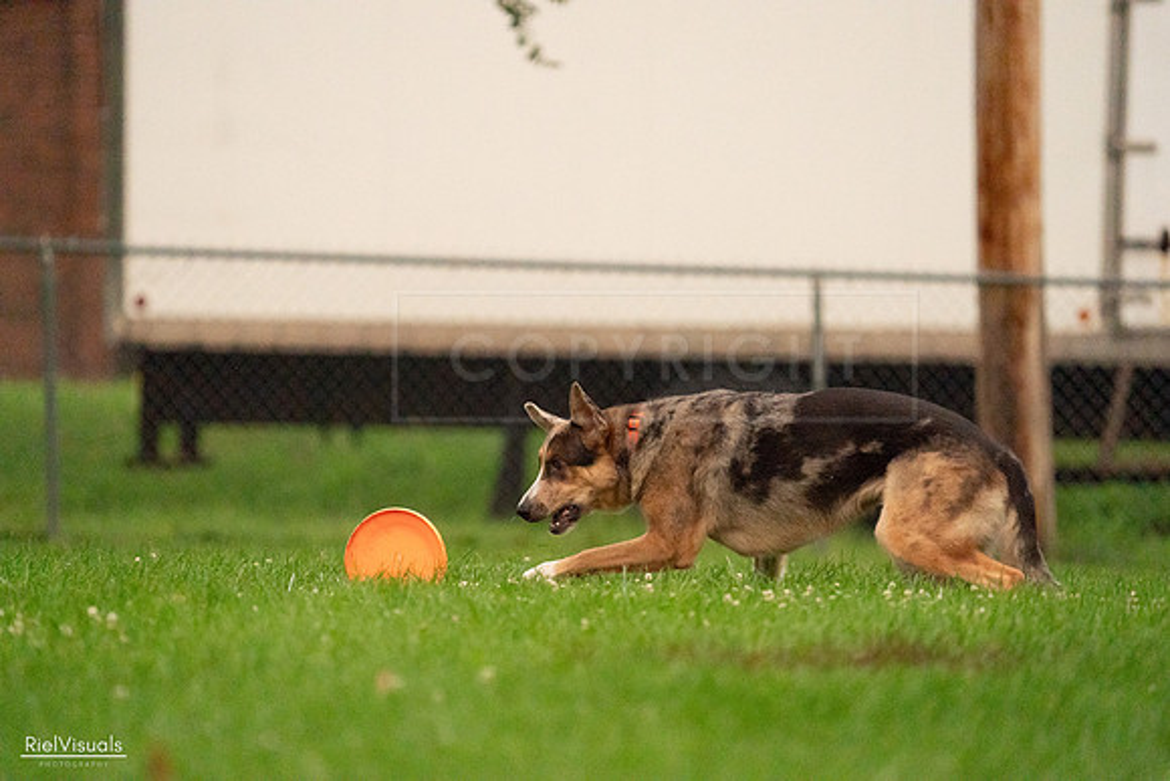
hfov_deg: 4.5
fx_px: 14823
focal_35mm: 456
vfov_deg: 3.0
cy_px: 390
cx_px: 585
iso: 6400
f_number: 6.3
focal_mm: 456
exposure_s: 1/2000
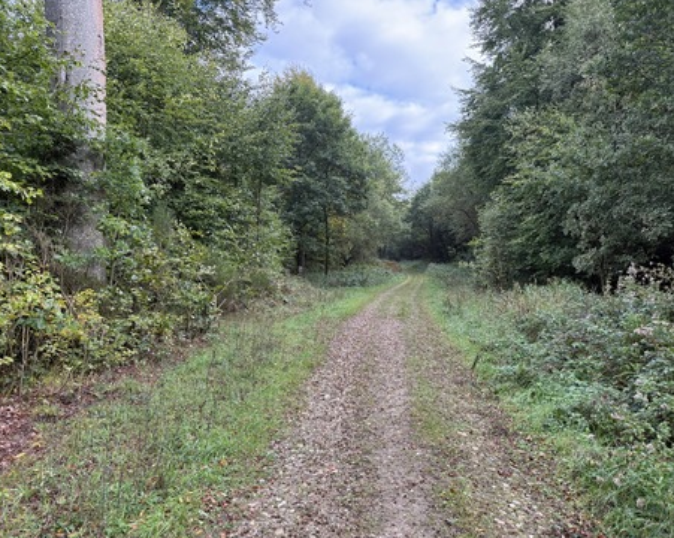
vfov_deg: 54.9
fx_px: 518
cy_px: 279
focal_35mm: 26
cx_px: 360
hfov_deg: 66.0
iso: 100
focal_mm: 6.76
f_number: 1.78
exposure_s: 1/251
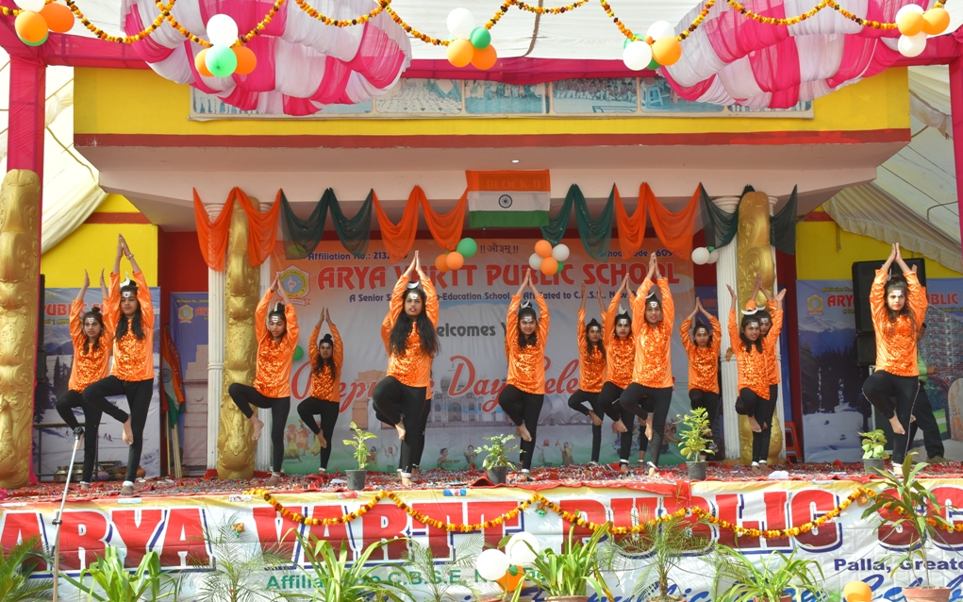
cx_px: 481
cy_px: 312
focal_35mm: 46
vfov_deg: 28.0
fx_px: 1207
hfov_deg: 43.5
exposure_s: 1/160
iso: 200
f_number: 8
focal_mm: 30
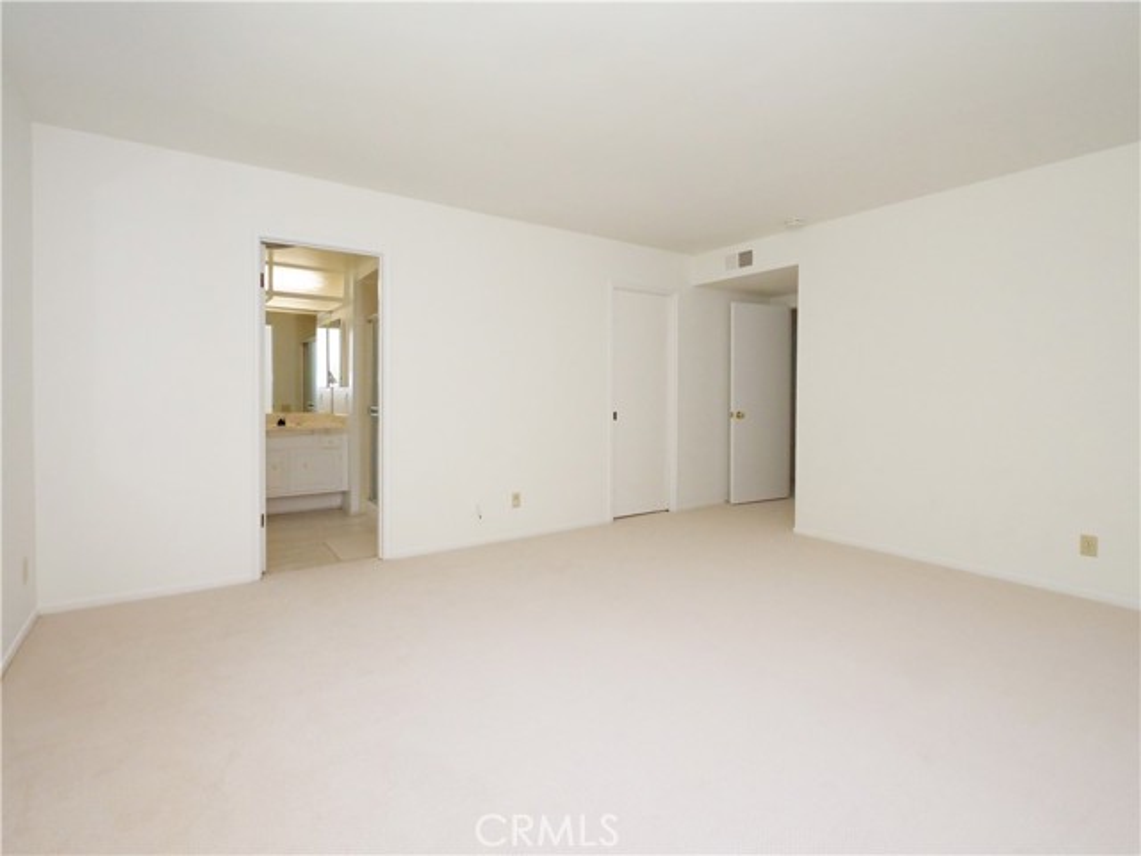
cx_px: 570
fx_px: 527
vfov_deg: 78.1
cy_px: 428
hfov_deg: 94.5
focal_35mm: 16
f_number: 8
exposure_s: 1/320
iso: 3200
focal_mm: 8
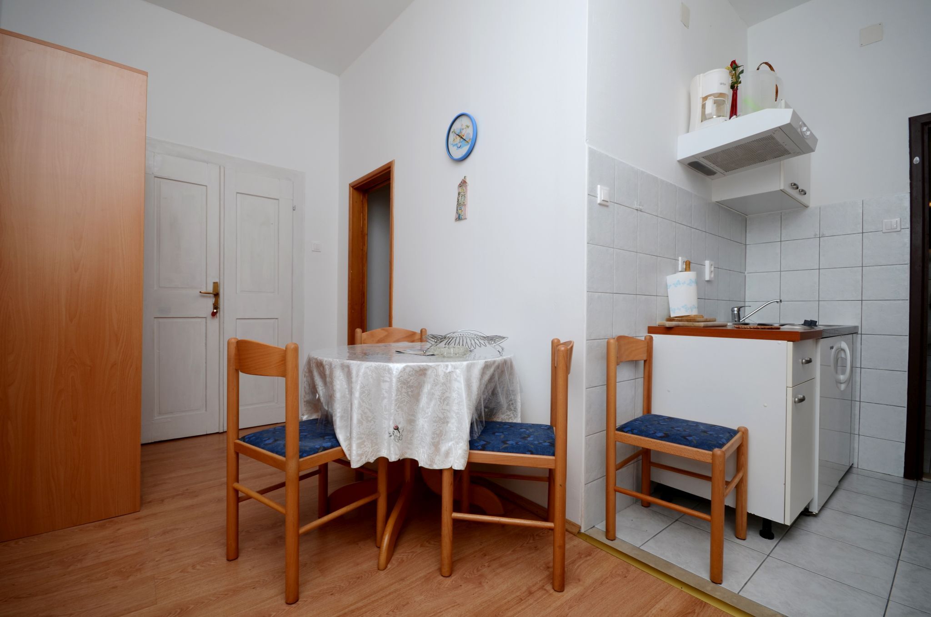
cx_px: 466
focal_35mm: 15
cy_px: 308
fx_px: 387
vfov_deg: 77.1
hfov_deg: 100.5
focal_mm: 10
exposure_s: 1/160
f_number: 7.1
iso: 100
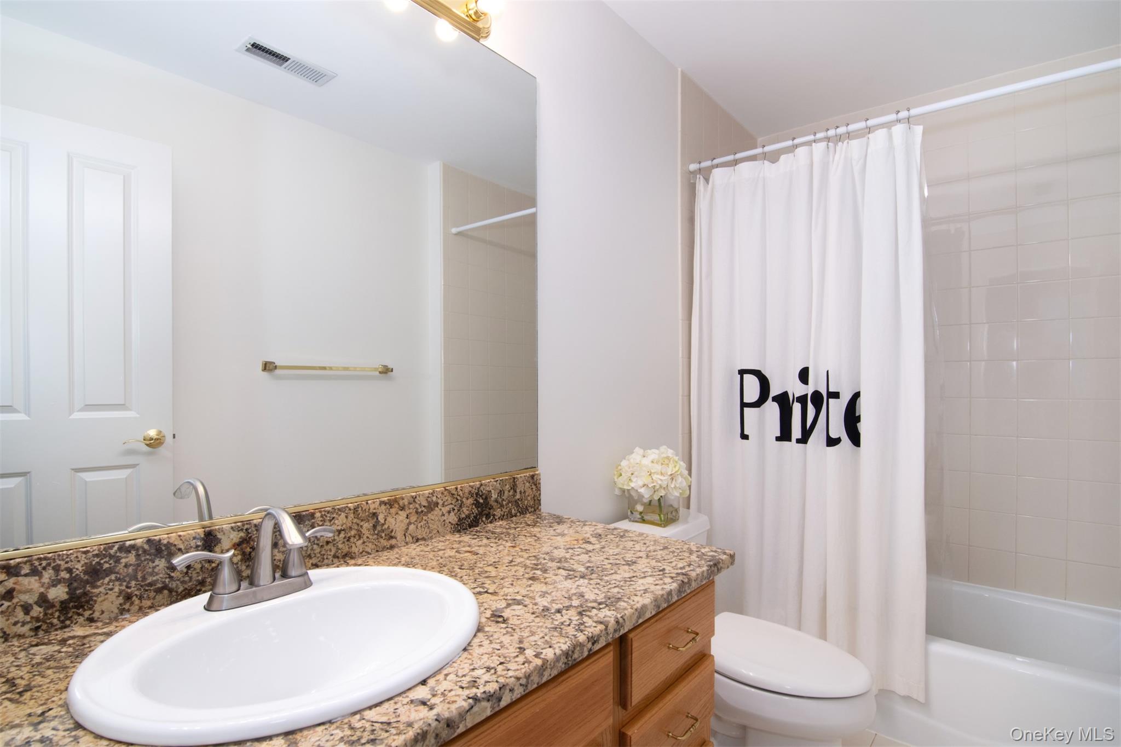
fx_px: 514
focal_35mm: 16
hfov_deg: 95.0
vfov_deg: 72.0
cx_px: 560
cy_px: 374
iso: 640
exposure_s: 1/15
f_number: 11
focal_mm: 11
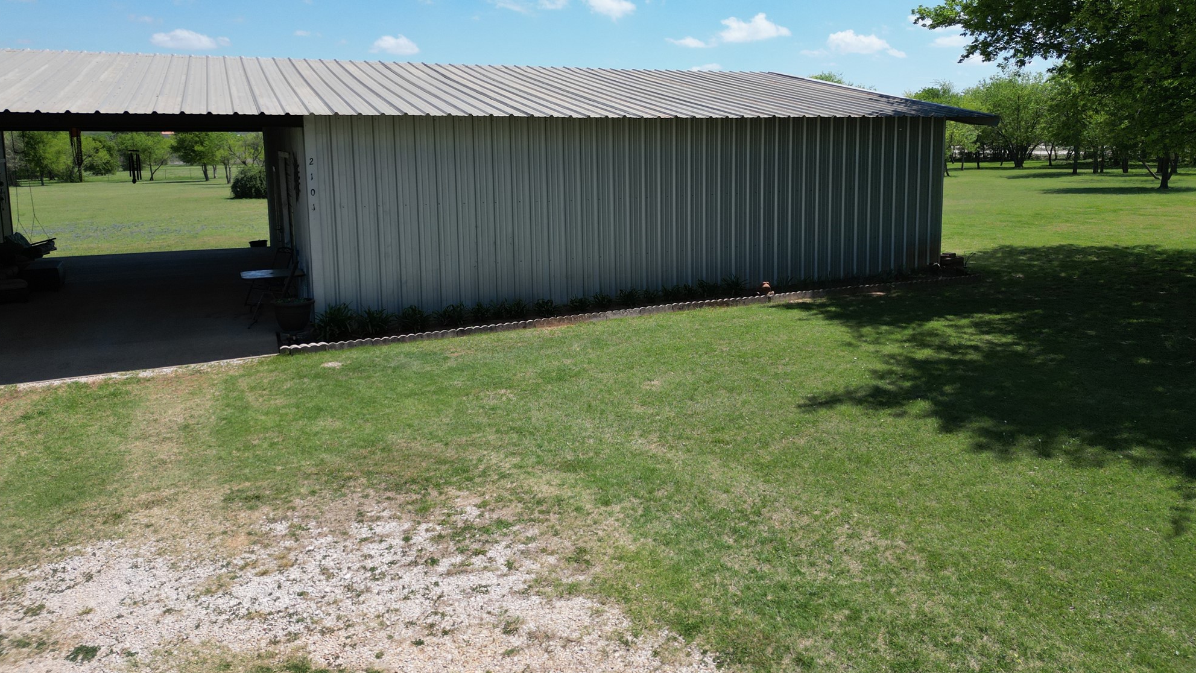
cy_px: 261
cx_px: 609
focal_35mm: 27
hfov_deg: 69.8
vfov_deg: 42.6
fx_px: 856
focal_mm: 6.72
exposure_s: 1/3200
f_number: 1.7
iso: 110
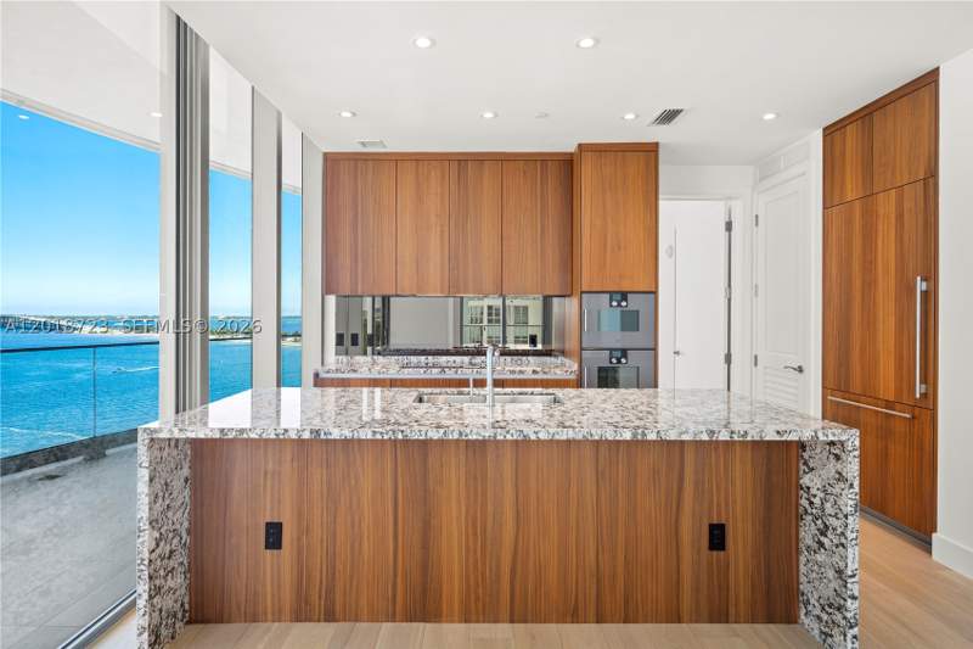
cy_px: 324
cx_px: 486
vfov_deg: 67.4
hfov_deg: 90.0
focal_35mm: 18
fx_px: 486
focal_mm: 18
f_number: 8
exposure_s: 1/50
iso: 320
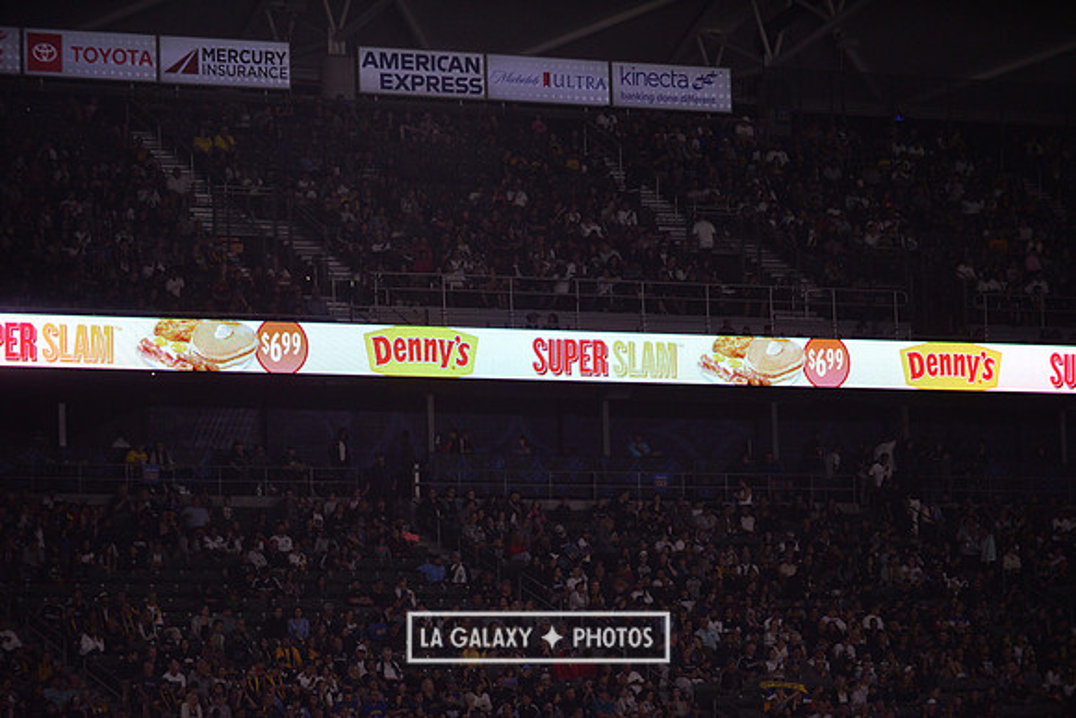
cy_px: 359
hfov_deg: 11.4
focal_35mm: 180
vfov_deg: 7.6
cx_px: 538
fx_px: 5381
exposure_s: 1/3200
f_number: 2.8
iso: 1600
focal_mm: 180
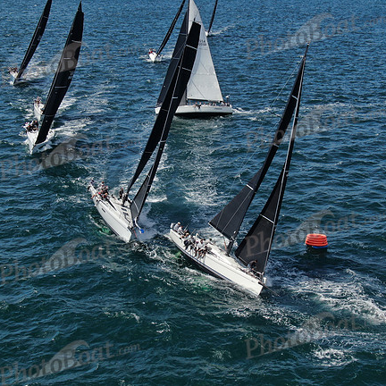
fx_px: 719
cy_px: 193
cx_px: 193
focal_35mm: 57
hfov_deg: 30.0
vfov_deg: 30.0
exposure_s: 1/800
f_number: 3.8
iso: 100
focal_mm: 8.6
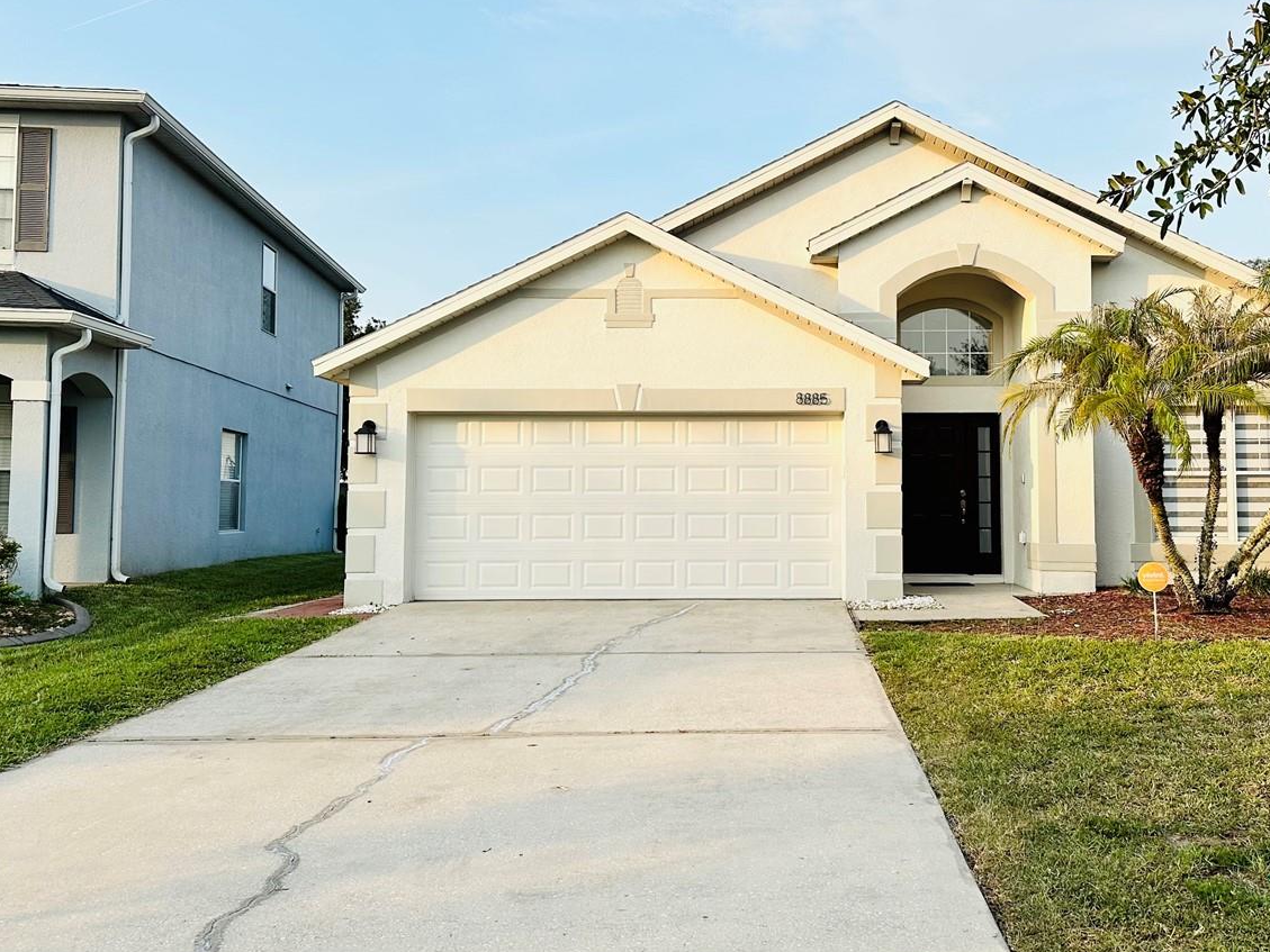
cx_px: 769
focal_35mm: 34
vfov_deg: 41.8
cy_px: 434
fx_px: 1248
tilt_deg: +1.6
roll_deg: -0.3
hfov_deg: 53.5
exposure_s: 1/1721
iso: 80
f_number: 1.78
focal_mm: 6.86
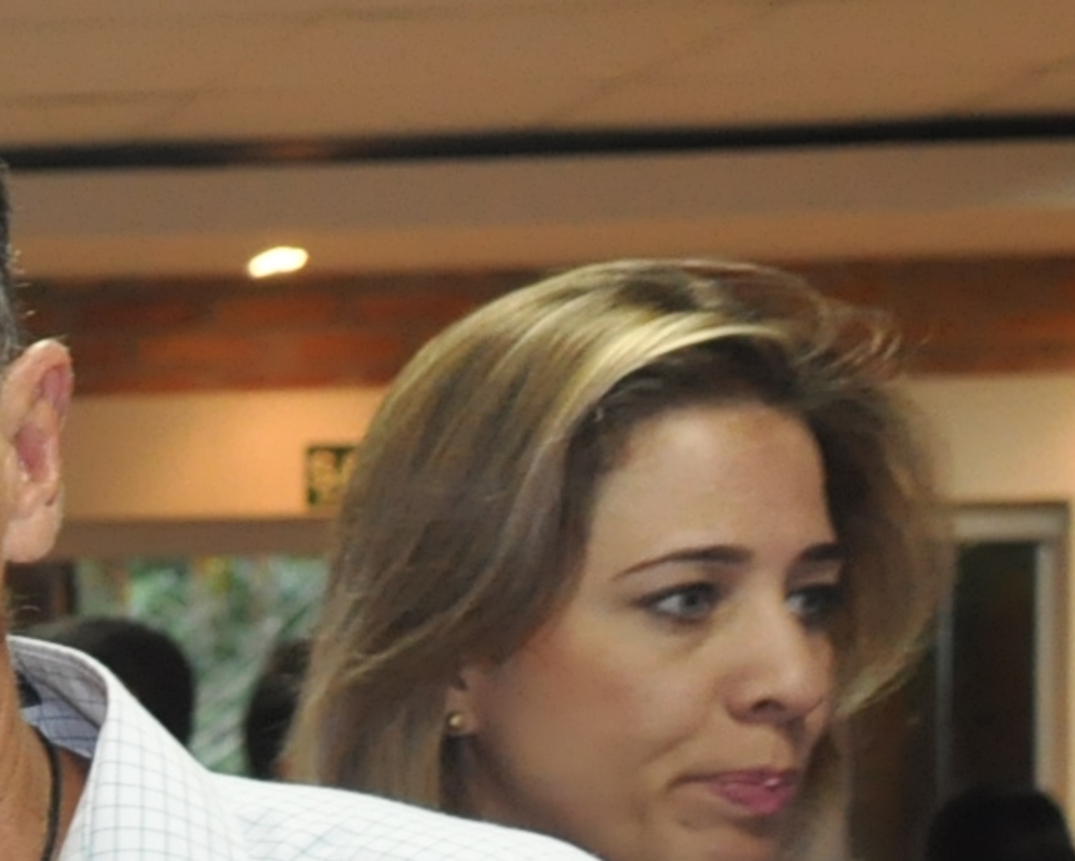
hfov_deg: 10.0
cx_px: -1553
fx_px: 5347
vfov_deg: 8.9
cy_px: 1353
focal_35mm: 168
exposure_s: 1/60
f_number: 4.5
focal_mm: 22
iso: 1000
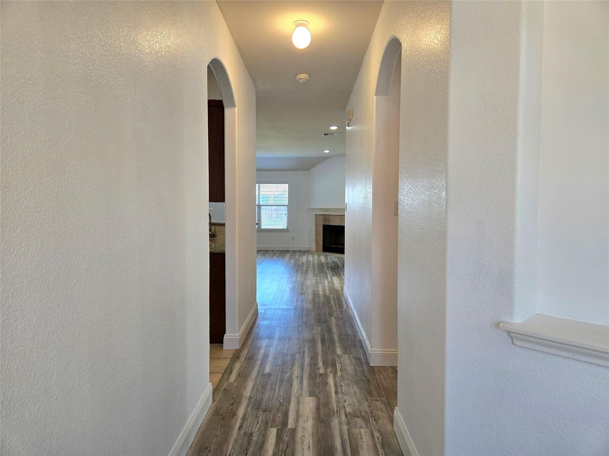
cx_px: 304
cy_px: 228
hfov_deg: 73.9
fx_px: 405
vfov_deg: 58.9
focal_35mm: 23
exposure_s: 1/120
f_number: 1.8
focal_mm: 5.4
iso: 160
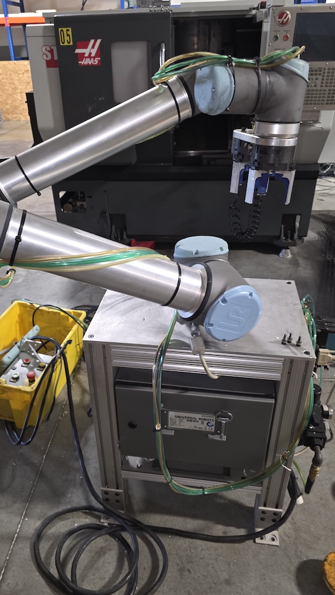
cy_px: 294
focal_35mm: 26
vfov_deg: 71.9
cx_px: 149
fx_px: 411
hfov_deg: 44.3
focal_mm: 6.3
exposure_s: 1/15
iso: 2000
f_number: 1.7
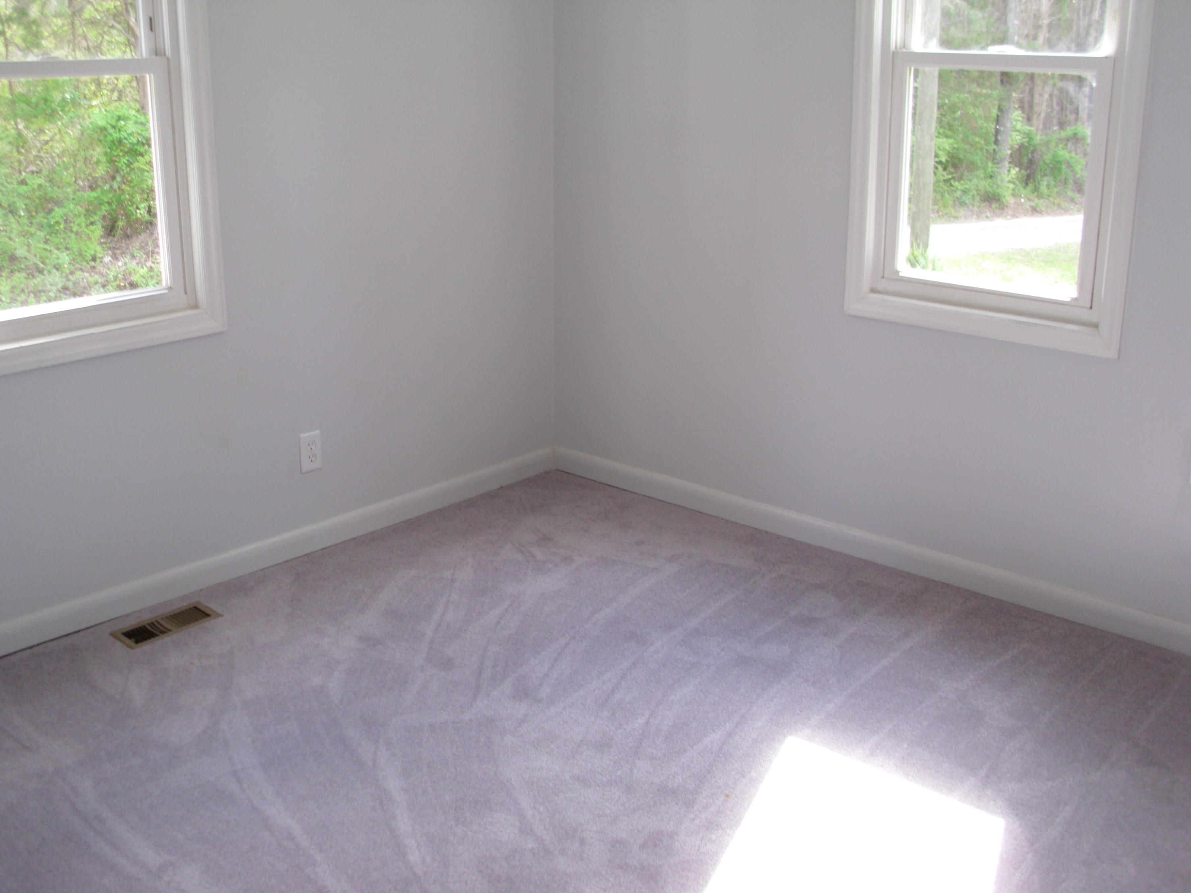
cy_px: 446
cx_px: 596
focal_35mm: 38
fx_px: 1307
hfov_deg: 49.0
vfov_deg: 37.7
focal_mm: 6.36
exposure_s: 1/60
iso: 100
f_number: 3
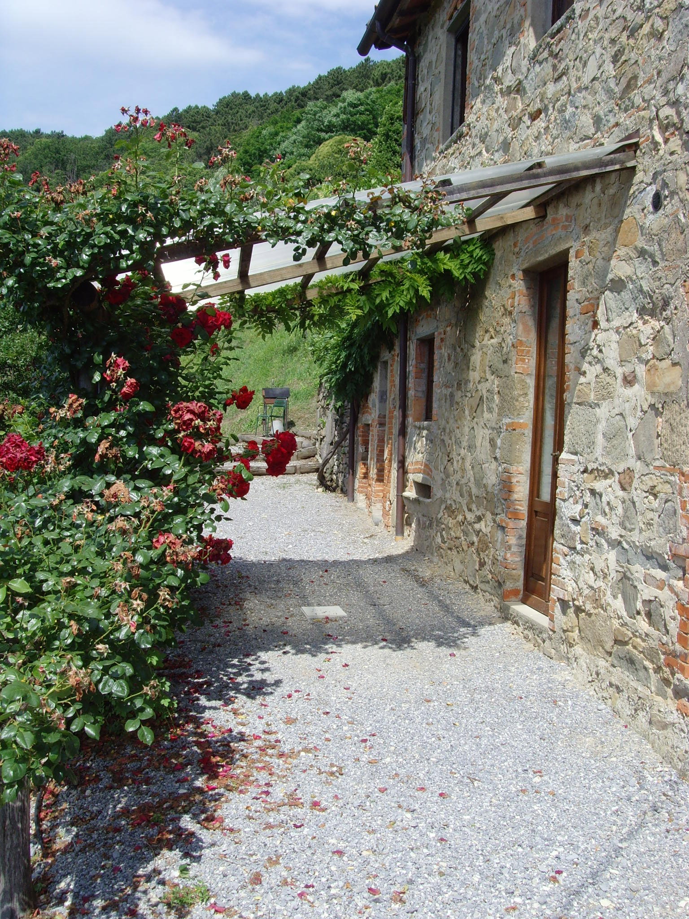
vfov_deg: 47.9
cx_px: 344
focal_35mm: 39
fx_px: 1035
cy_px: 460
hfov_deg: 36.8
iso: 80
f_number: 6.3
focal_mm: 6.6
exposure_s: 1/250
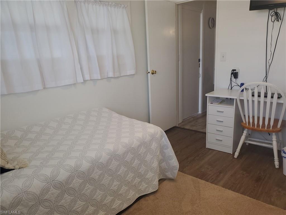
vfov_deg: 53.1
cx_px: 143
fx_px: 215
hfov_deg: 67.3
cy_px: 108
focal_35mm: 26
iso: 50
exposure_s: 1/60
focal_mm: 4.3
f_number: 2.4
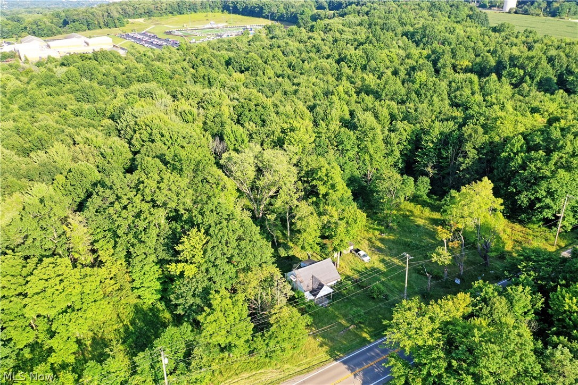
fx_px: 450
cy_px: 192
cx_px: 289
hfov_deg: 65.5
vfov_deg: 46.4
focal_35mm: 28
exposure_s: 1/200
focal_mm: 10.26
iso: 100
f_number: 5
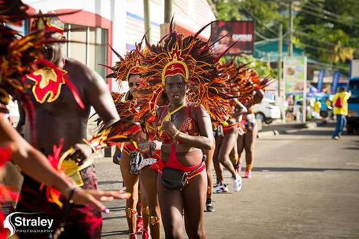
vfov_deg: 14.2
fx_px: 957
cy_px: 120
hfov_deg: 21.3
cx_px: 179
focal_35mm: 96
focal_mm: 95
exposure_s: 1/200
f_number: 5.6
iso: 100
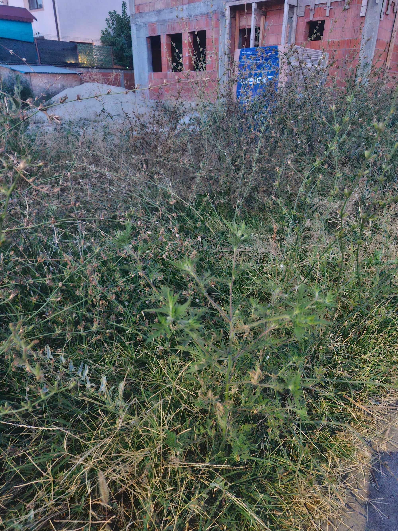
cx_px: 199
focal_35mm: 23
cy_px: 266
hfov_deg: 58.9
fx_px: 353
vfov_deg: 73.9
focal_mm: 5.54
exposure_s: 1/13
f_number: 1.8
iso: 1250
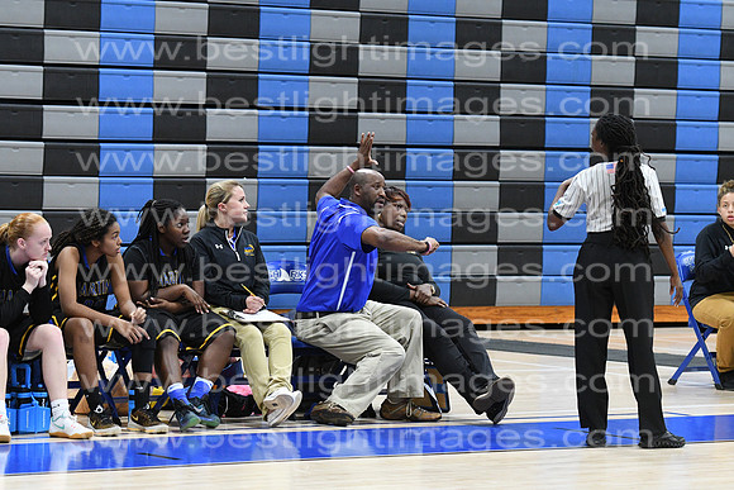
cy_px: 245
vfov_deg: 9.0
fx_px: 3120
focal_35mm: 153
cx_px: 367
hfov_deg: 13.4
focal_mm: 102
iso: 5000
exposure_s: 1/640
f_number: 3.2
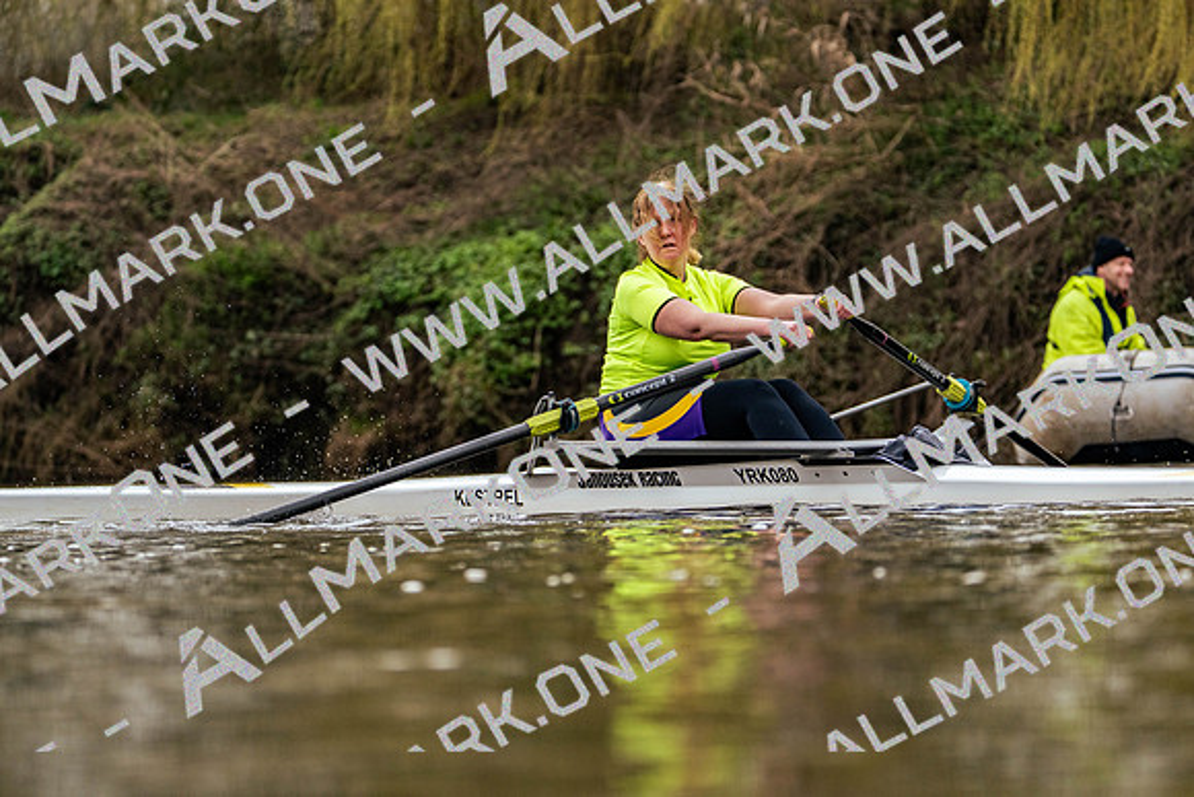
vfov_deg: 5.4
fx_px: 8525
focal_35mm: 257
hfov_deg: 8.0
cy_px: 398
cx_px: 597
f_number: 6.3
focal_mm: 257
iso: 2000
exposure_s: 1/2000
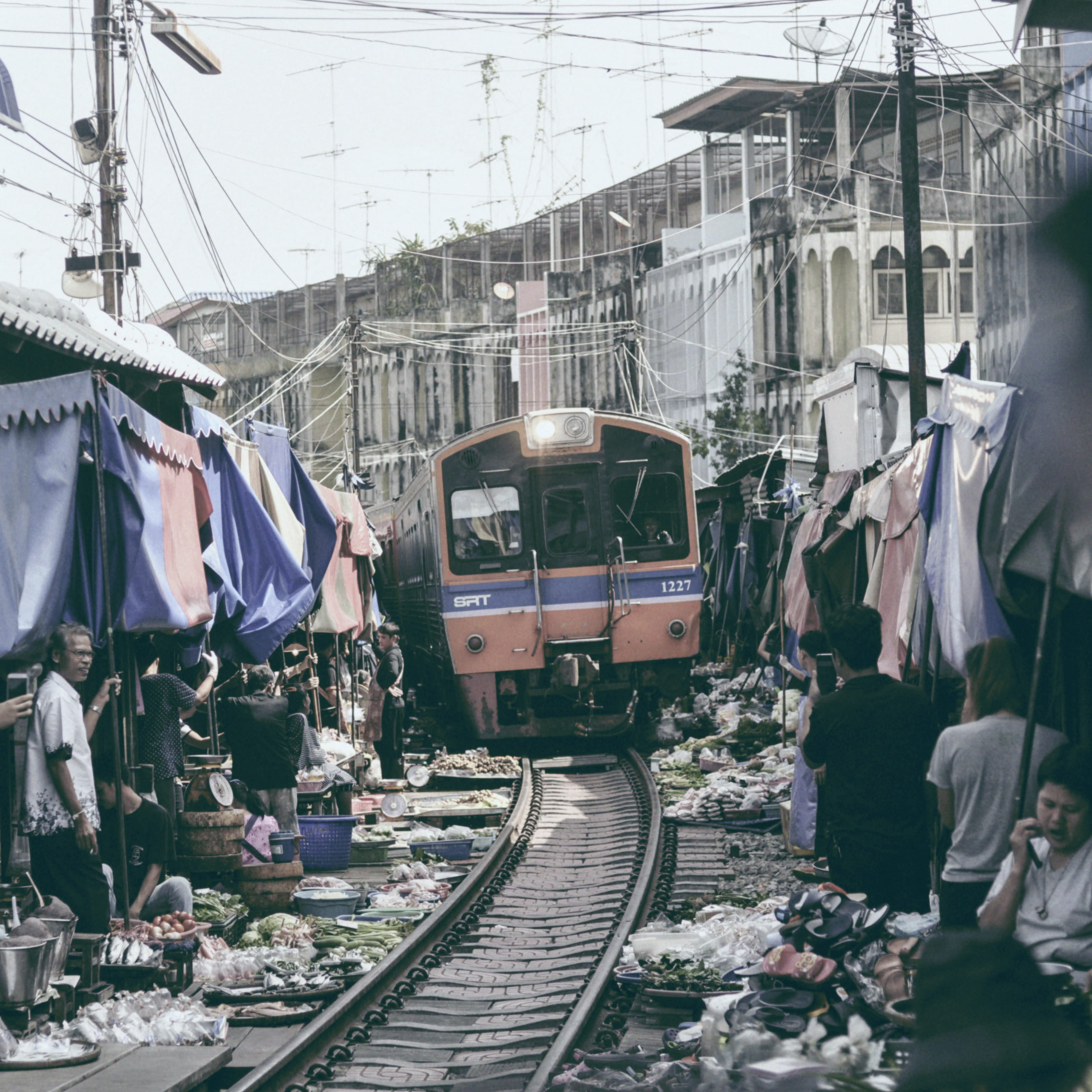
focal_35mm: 96
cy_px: 546
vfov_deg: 18.1
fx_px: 3426
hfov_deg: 18.1
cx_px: 498
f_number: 2.8
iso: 200
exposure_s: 1/3200
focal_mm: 50
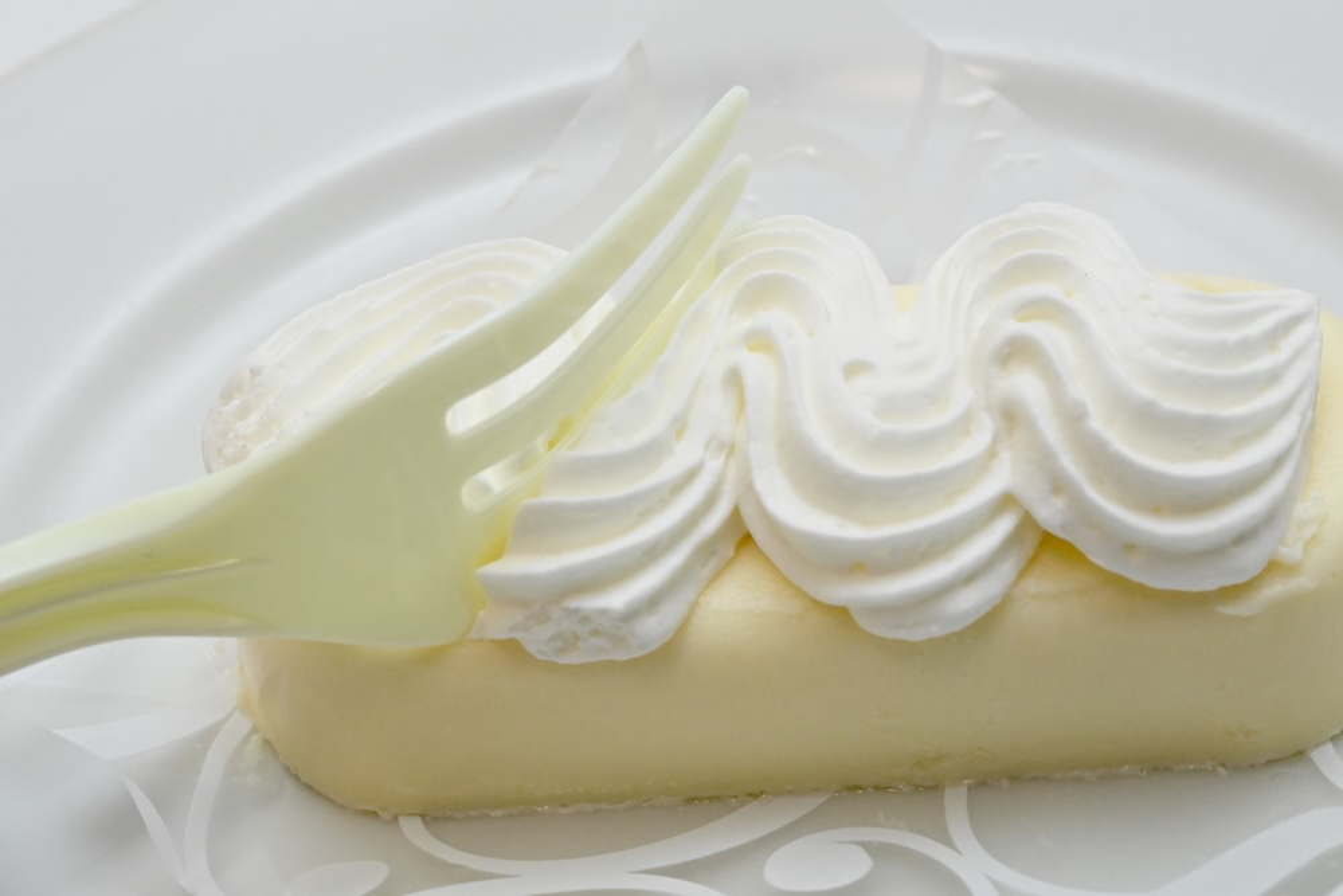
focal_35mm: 60
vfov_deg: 22.6
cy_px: 448
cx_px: 672
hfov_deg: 33.4
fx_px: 2239
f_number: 18
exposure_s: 1/200
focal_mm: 60
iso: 6400
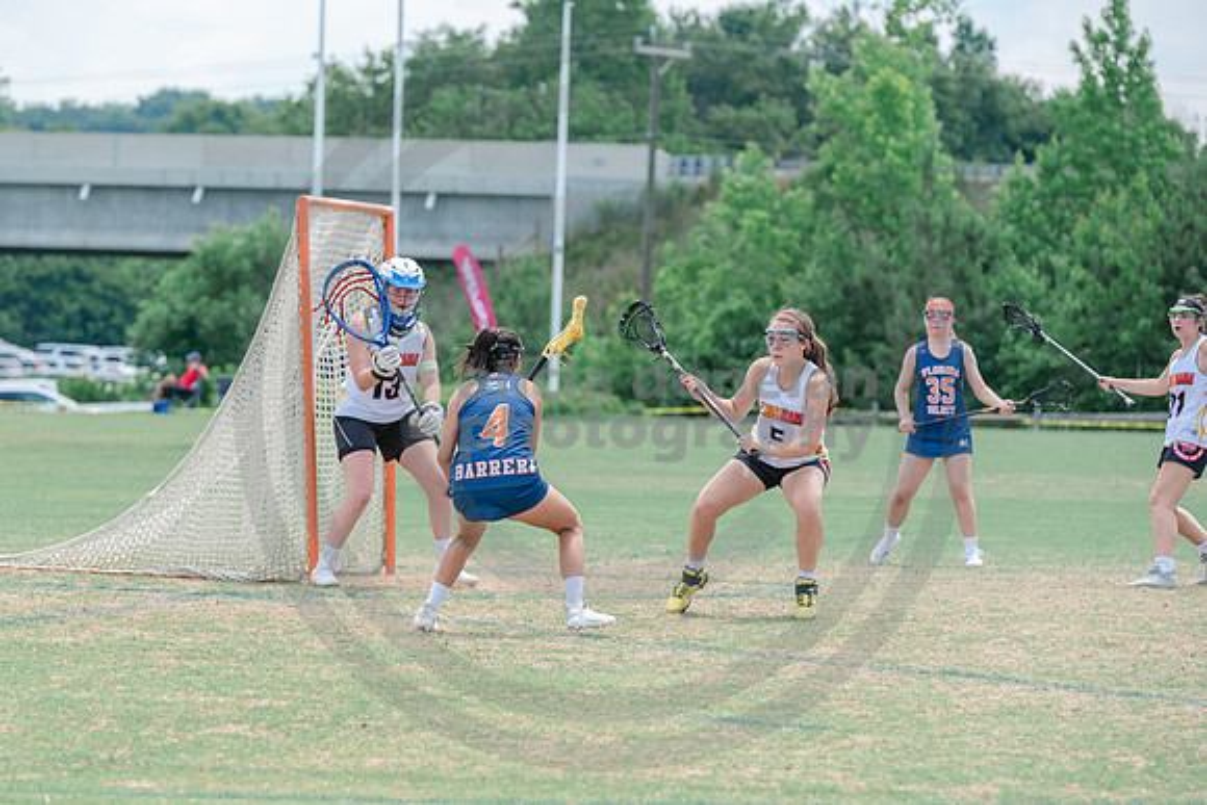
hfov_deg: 10.2
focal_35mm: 201
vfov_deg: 6.8
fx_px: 6753
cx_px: 492
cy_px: 477
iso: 400
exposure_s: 1/1600
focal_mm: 170
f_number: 5
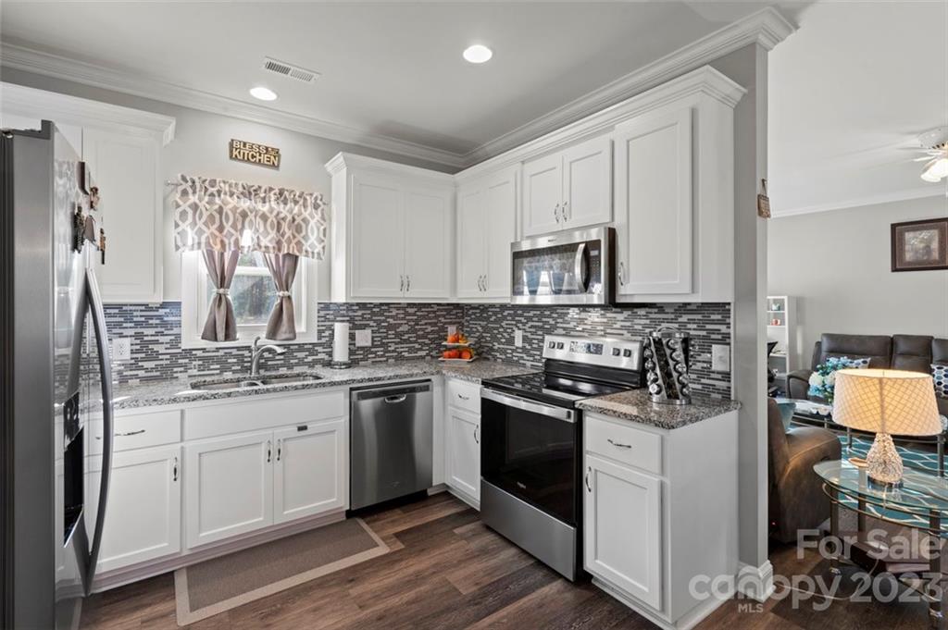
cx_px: 474
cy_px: 315
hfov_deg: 96.8
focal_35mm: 16
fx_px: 421
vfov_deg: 73.7
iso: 100
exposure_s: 1/1.67
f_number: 11
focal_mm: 16
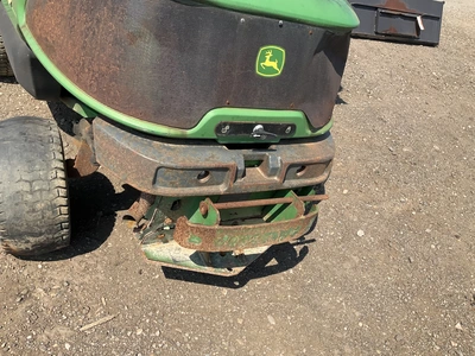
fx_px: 398
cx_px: 238
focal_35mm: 29
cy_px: 178
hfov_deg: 61.7
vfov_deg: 48.2
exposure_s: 1/1221
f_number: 1.8
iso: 25
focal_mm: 3
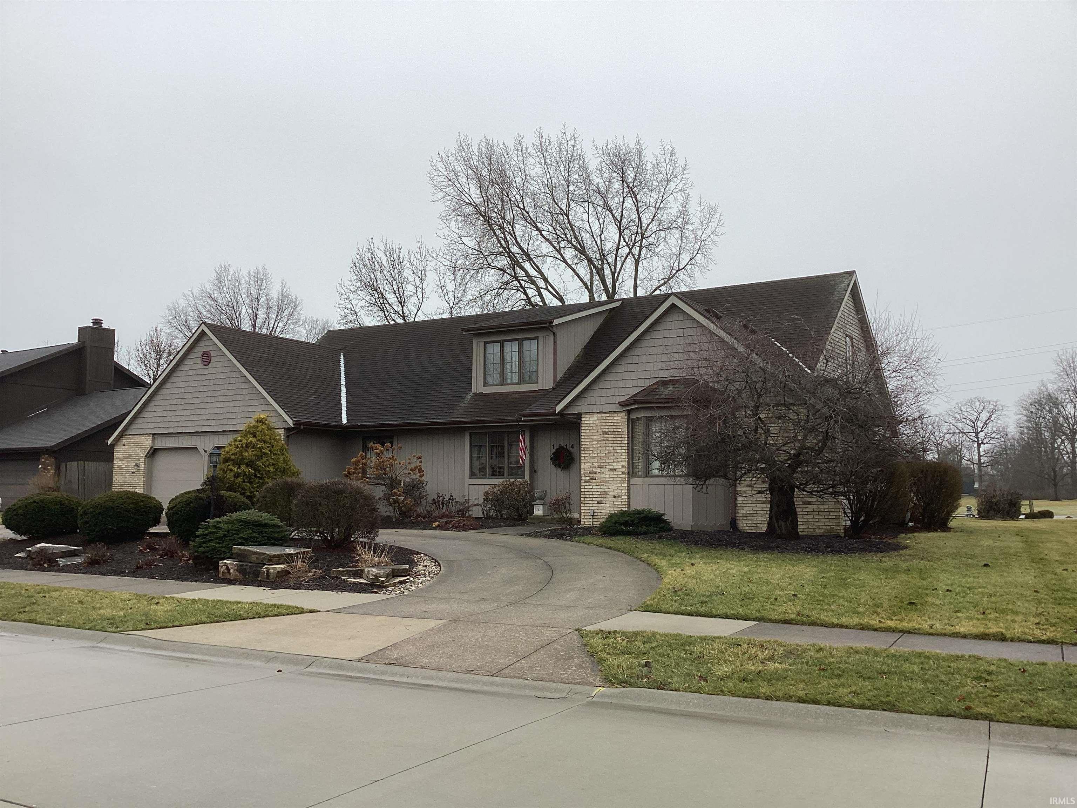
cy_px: 404
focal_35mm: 31
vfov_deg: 45.4
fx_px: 964
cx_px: 538
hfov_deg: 58.4
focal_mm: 3.3
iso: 25
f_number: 2.4
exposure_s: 1/120
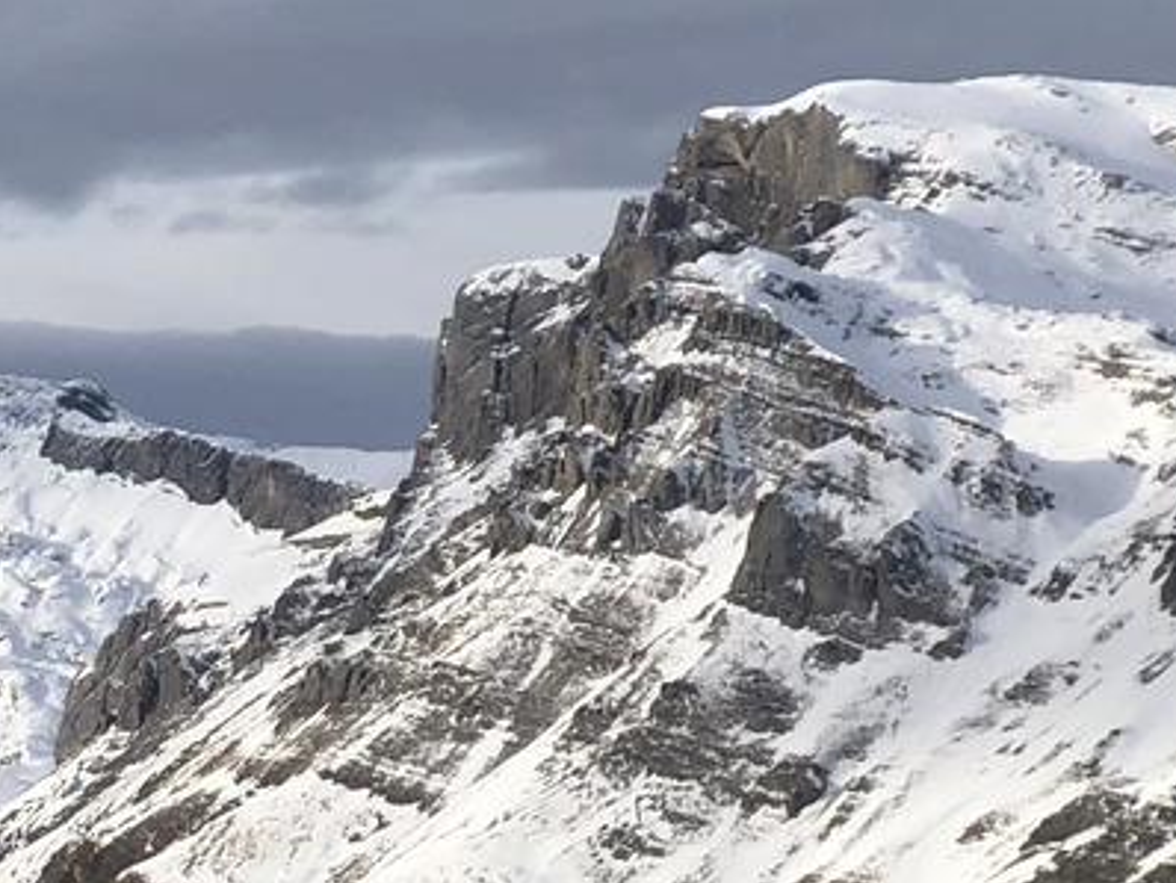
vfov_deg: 7.1
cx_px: -1049
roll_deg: -1.0
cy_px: 1054
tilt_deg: -1.6
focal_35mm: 209
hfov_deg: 9.0
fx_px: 7105
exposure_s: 1/1230
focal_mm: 6
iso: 16
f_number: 2.4
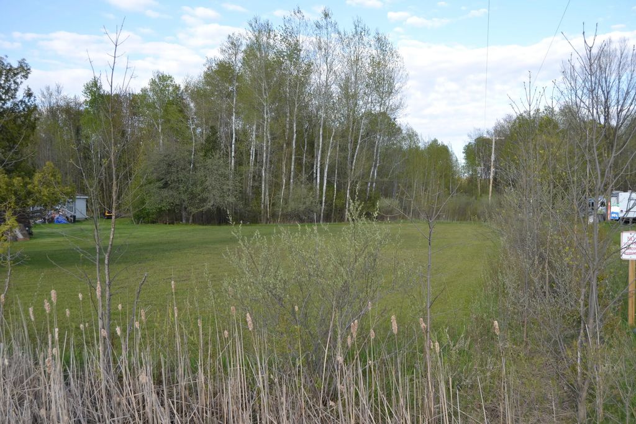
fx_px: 610
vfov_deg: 38.4
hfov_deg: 55.1
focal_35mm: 34
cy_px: 212
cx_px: 318
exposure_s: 1/200
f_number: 5.6
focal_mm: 23
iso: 100
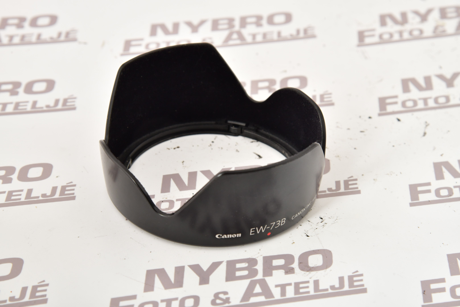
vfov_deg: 11.4
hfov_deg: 17.1
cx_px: 230
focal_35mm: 120
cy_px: 154
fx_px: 1533
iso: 1000
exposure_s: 1/200
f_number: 11
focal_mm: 120
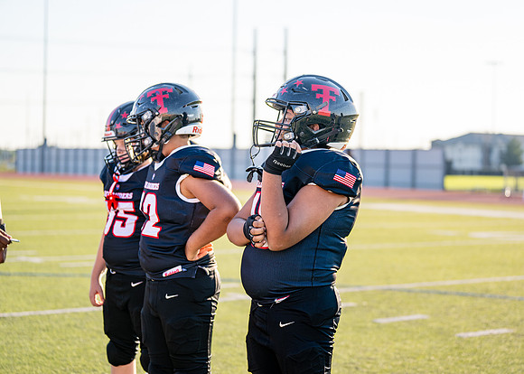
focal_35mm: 73
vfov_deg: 19.4
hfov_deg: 27.0
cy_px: 187
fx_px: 1091
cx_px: 281
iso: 100
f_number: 2.8
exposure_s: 1/640
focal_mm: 70
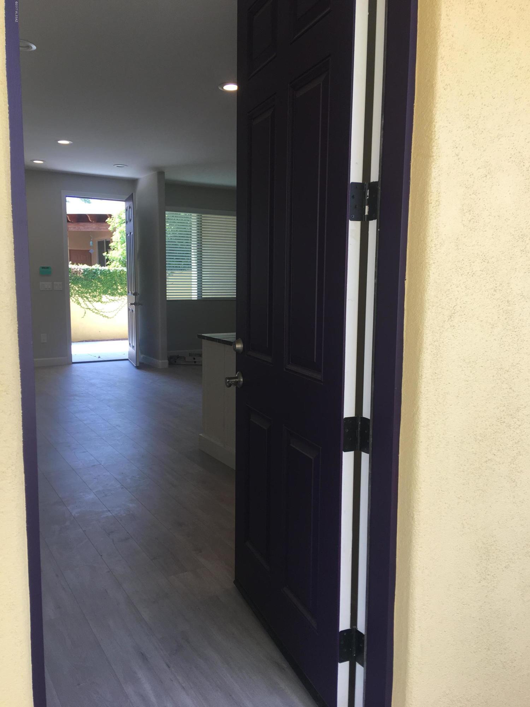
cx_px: 265
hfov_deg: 48.2
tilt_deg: -5.3
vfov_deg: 61.7
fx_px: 592
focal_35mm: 29
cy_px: 354
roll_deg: -0.9
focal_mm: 4.15
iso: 32
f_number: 2.2
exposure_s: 1/120
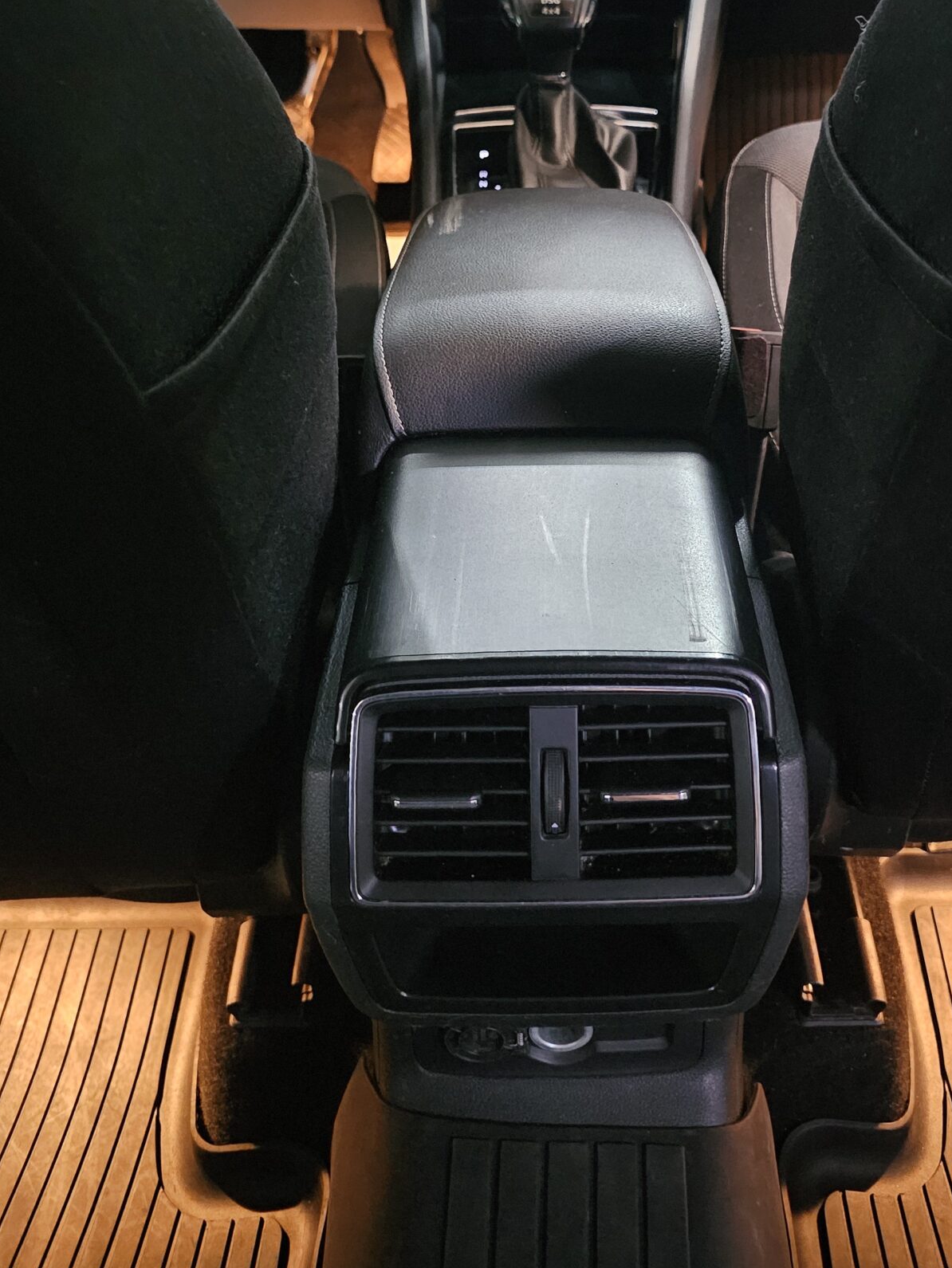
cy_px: 420
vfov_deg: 49.2
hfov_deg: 38.6
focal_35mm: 37
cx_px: 549
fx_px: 1356
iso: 1600
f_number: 1.7
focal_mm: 6.3
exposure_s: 1/16.7
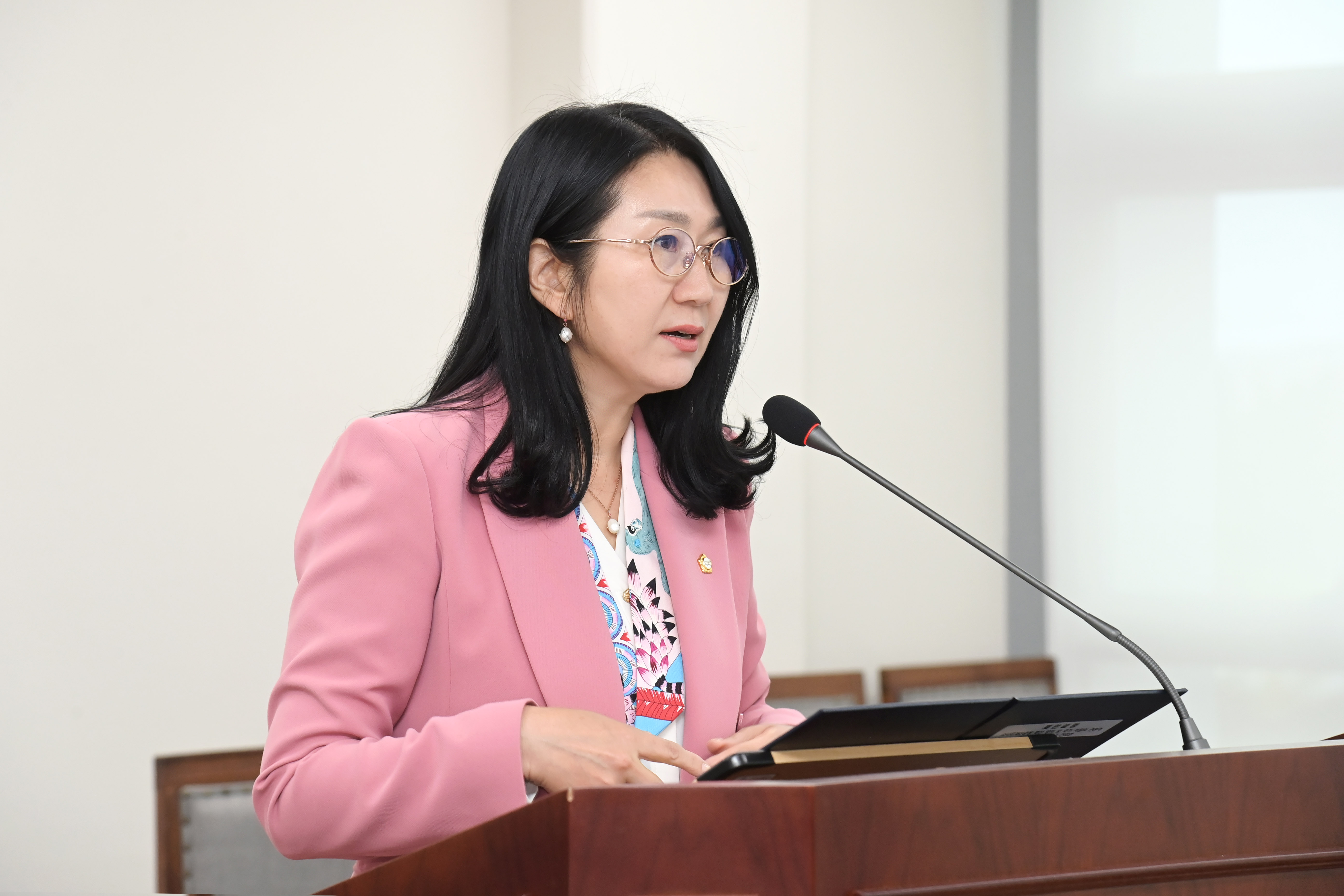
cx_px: 672
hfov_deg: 19.5
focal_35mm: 105
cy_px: 448
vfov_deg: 13.0
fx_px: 3920
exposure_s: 1/250
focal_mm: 105
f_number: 6.3
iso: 2500
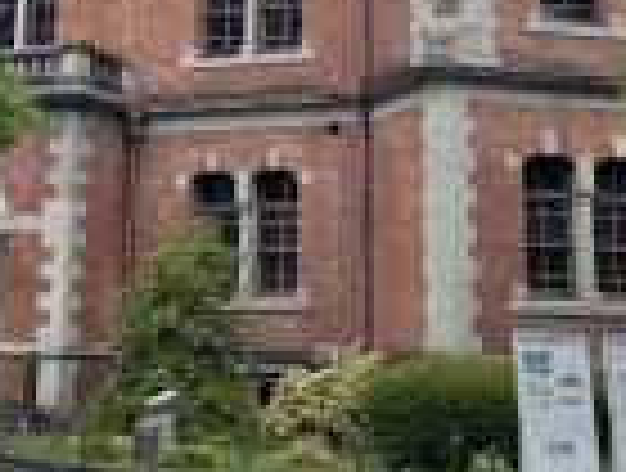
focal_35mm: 84
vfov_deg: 16.3
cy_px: -207
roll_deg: -1.7
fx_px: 1523
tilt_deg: +19.6
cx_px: 234
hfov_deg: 23.2
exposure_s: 1/6135
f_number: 1.6
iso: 32
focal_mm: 4.2
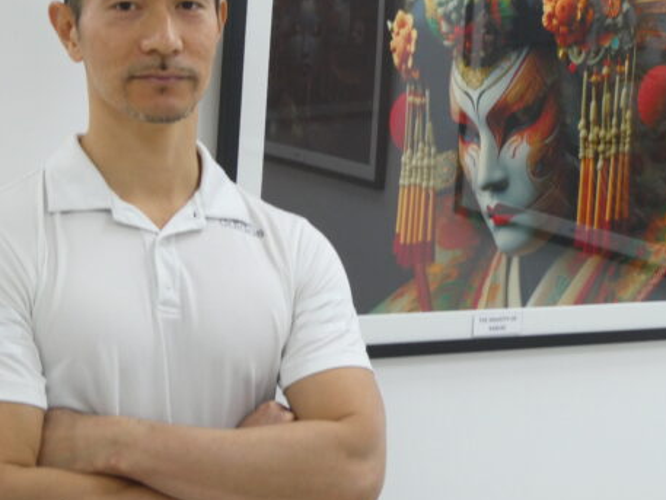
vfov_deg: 21.0
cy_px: 205
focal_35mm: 70
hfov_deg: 27.7
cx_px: 391
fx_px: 1347
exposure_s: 1/80
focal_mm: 8.4
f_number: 4
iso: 250
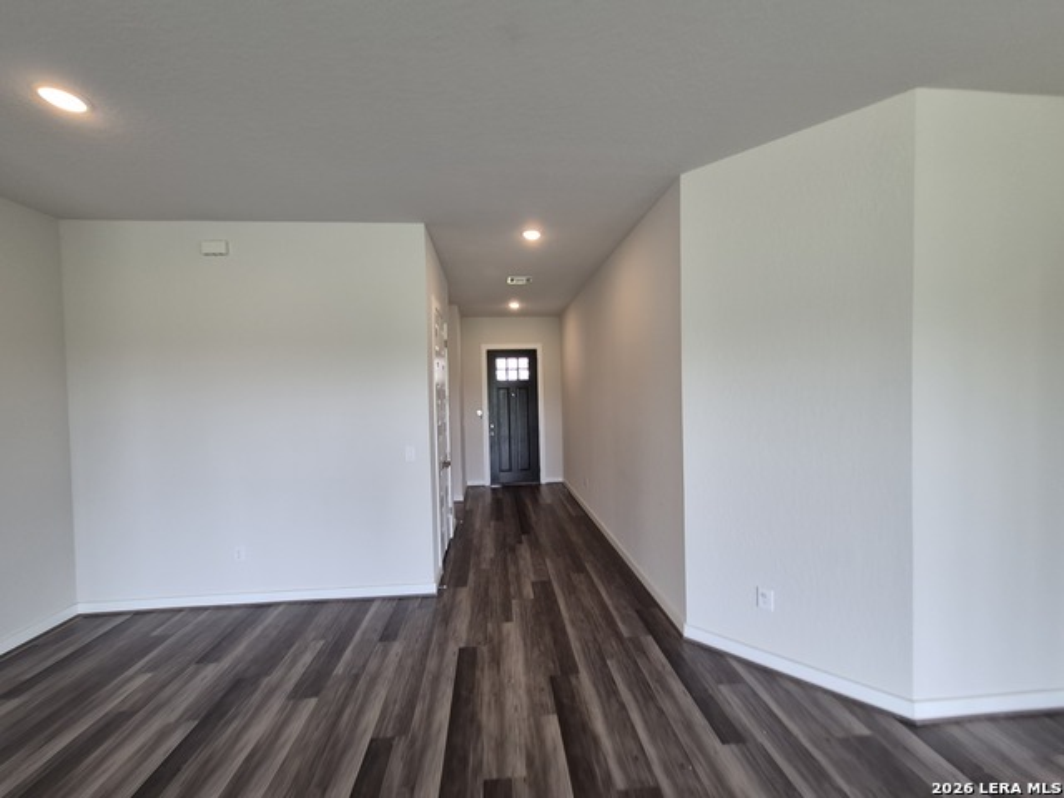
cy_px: 399
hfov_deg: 106.2
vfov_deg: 89.9
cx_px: 532
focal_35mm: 13
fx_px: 400
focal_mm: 1.74
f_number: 2.2
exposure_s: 1/60
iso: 64
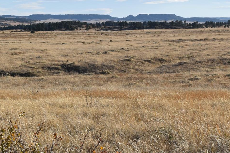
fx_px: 607
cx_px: 113
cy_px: 47
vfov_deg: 14.4
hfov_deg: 21.5
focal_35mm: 95
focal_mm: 38
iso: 200
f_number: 10
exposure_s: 1/400
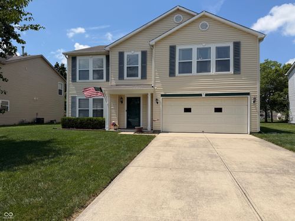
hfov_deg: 71.6
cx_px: 148
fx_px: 205
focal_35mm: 24
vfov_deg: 56.8
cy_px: 110
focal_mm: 6.76
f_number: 1.78
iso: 80
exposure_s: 1/7353
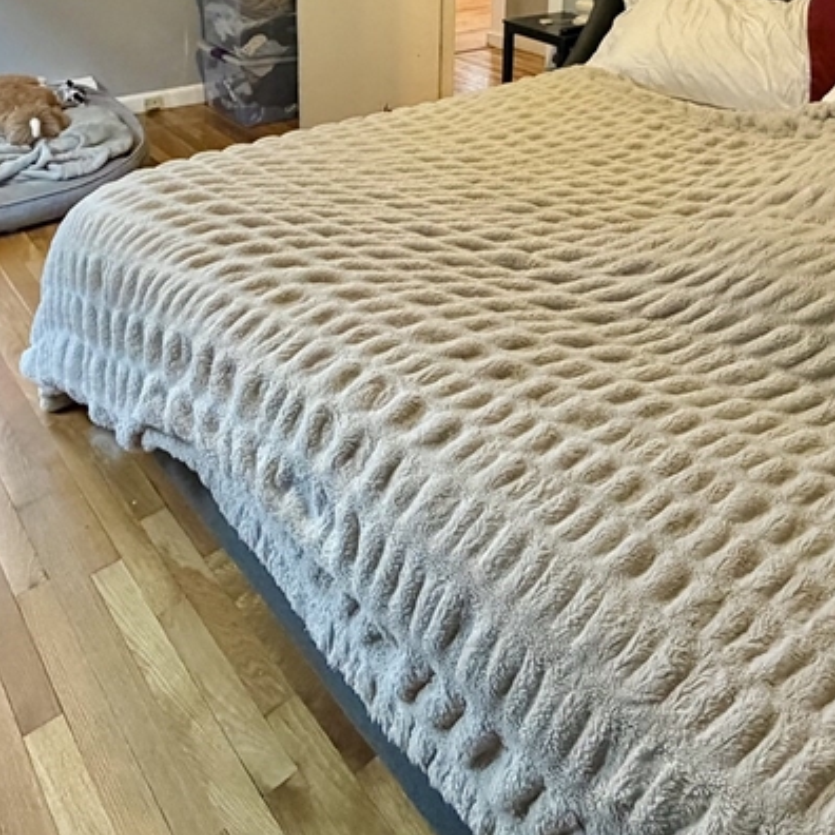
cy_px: 44
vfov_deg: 45.1
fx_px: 873
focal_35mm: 32
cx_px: 512
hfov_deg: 50.7
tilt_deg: -13.2
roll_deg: -1.6
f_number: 2.2
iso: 640
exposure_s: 1/60
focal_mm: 2.22
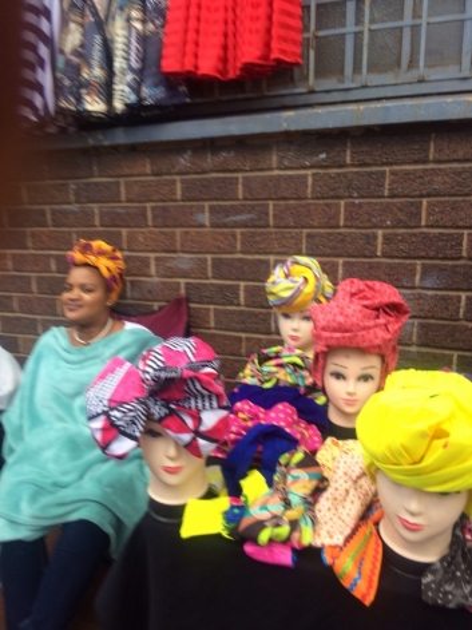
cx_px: 236
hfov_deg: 48.2
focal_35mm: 29
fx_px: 527
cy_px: 315
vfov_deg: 61.7
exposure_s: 1/151
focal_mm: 4.15
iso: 32
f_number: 2.2
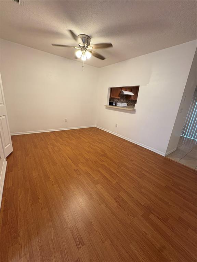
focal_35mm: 14
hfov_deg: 85.7
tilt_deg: -16.4
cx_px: 98
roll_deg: -4.5
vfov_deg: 102.1
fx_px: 106
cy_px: 131
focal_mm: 2.22
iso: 160
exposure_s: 1/60
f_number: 2.2
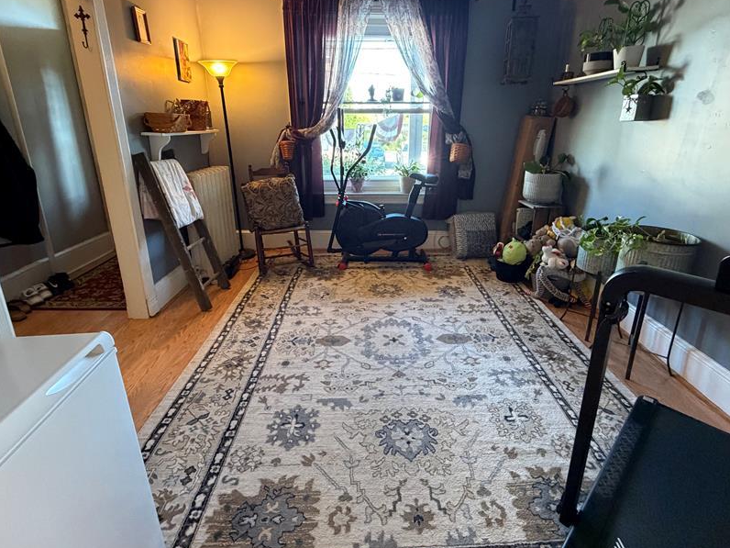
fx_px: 380
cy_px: 236
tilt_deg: -17.1
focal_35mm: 18
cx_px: 379
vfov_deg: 71.2
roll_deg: +0.2
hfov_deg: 87.7
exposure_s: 1/60
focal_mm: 2.22
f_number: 2.2
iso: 640
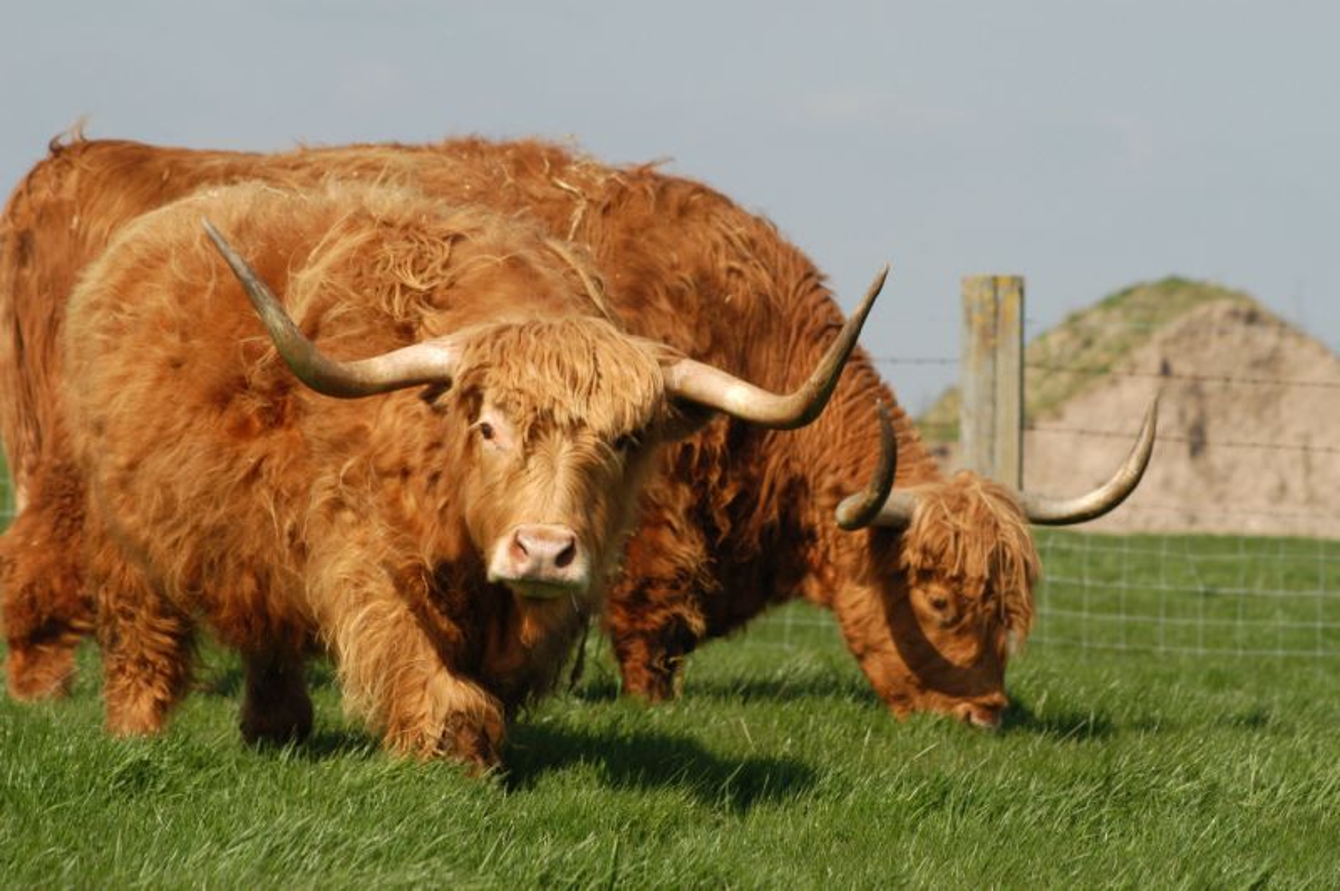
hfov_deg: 10.6
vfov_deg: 7.0
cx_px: 670
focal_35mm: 195
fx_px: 7252
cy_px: 446
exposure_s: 1/640
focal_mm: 130
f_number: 6.3
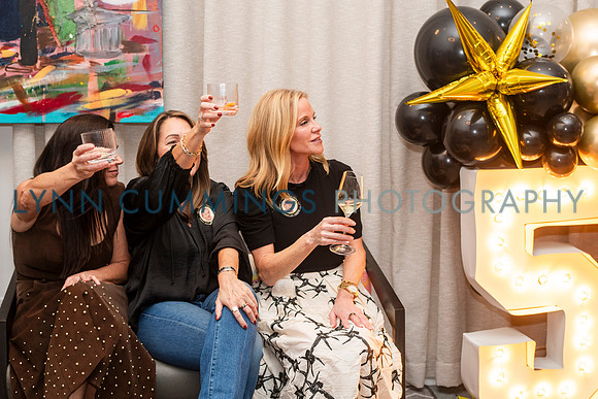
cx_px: 307
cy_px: 194
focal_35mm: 60
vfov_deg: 22.7
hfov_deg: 33.6
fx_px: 992
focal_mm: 58
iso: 1000
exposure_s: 1/125
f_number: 4
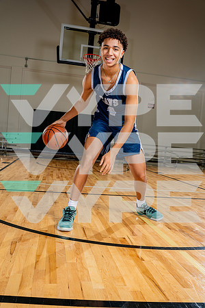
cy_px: 154
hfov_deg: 40.0
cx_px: 102
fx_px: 282
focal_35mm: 33
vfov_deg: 57.2
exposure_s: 1/250
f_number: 5.6
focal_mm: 33
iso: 200
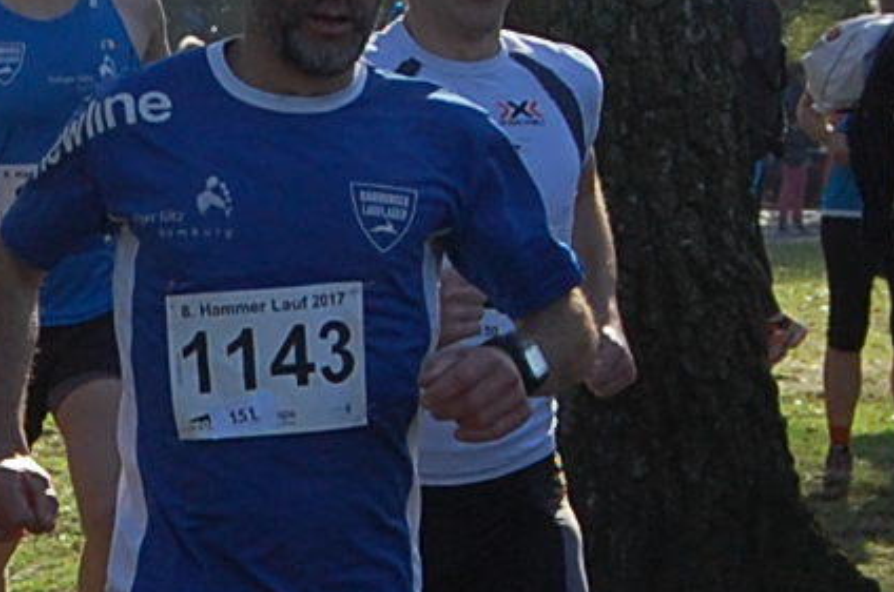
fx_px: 6932
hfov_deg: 7.4
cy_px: 556
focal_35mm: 280
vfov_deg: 4.9
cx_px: 21
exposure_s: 1/640
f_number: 4.8
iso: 400
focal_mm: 35
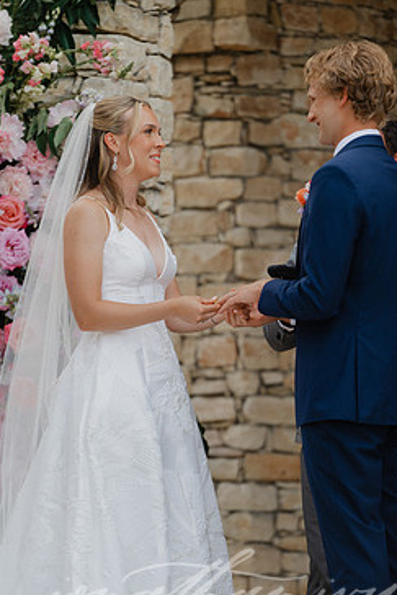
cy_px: 296
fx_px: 4082
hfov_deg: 5.6
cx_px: 206
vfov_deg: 8.3
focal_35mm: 247
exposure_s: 1/800
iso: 200
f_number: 2.8
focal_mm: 200
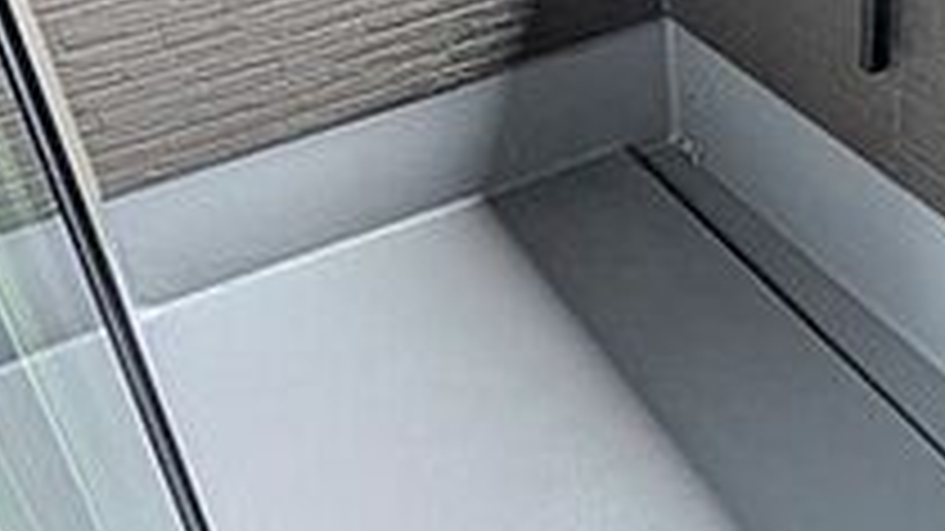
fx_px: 1127
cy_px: 29
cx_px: 747
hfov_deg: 43.5
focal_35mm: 45
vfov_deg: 25.5
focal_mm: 1.83
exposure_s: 1/120
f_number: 2.2
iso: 84
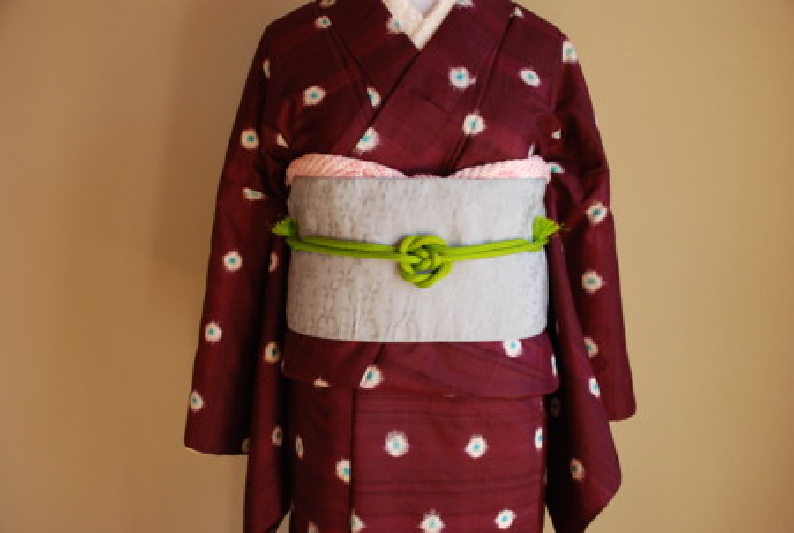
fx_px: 862
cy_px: 266
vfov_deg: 34.4
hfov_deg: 49.5
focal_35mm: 39
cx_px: 397
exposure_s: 1/60
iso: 400
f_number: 4
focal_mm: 26
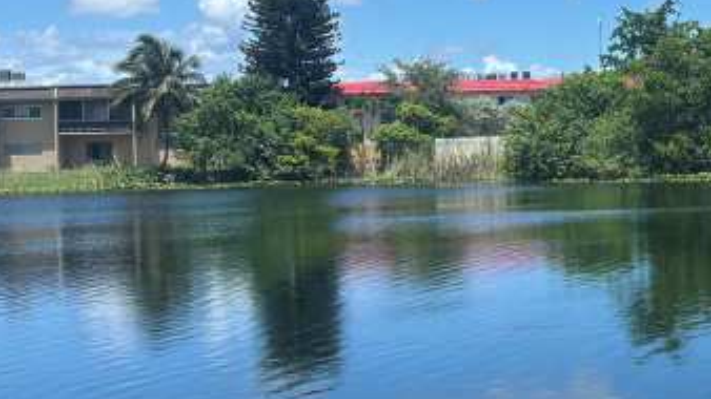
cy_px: 113
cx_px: 833
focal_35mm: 67
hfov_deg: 27.9
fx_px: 1263
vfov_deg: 17.9
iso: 50
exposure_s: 1/3311
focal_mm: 5.96
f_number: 1.6
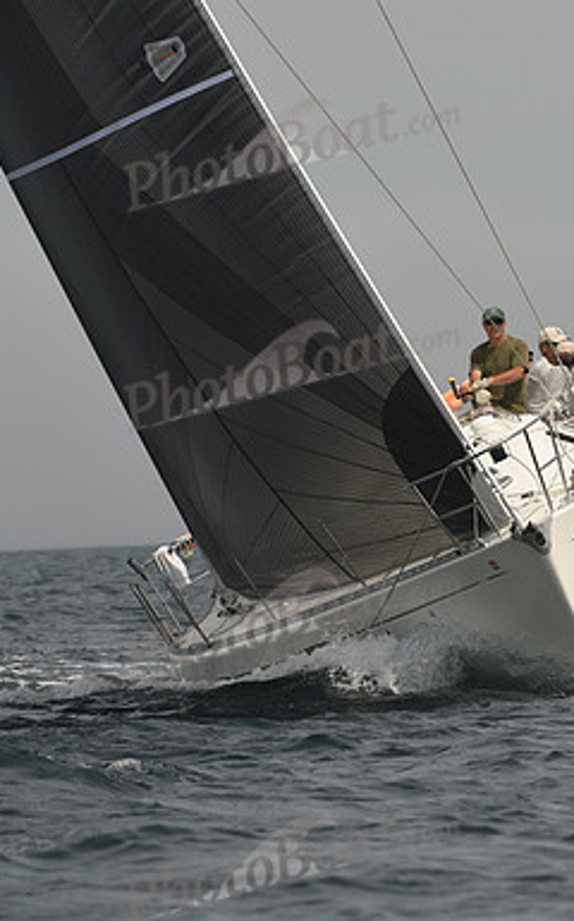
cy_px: 460
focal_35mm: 538
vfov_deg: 3.9
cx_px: 586
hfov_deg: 2.4
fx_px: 13491
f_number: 8
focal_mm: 350
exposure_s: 1/800
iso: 250
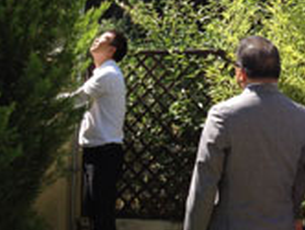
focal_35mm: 95
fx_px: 838
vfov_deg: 15.0
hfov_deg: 20.2
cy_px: -63
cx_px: 279
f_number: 2.4
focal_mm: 4.28
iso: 50
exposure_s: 1/581
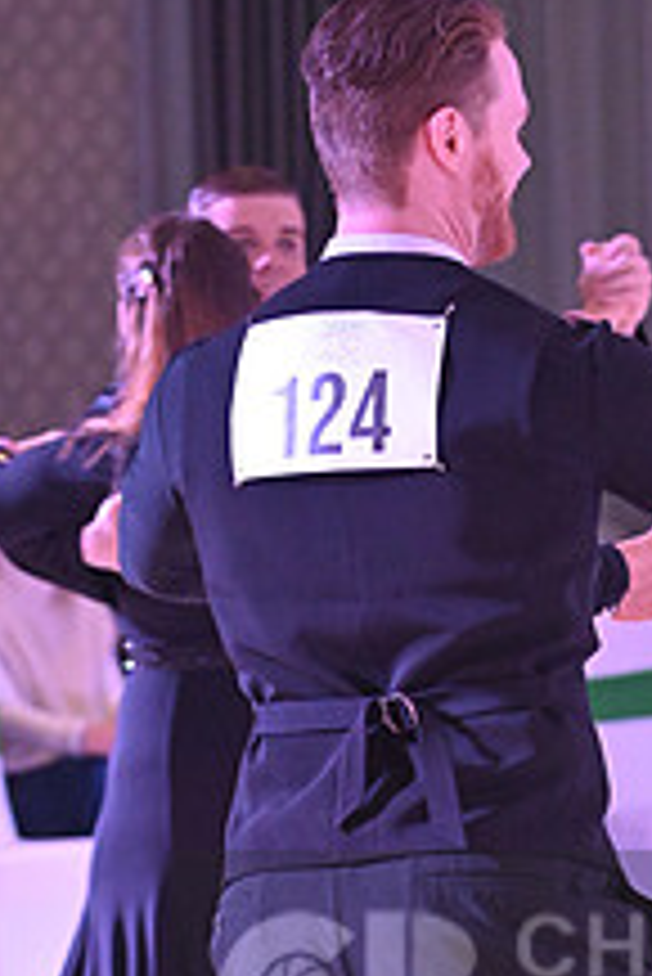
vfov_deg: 6.3
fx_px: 8842
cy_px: 1003
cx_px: 794
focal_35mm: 326
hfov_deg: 4.2
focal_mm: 122
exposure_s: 1/400
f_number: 5
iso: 5000
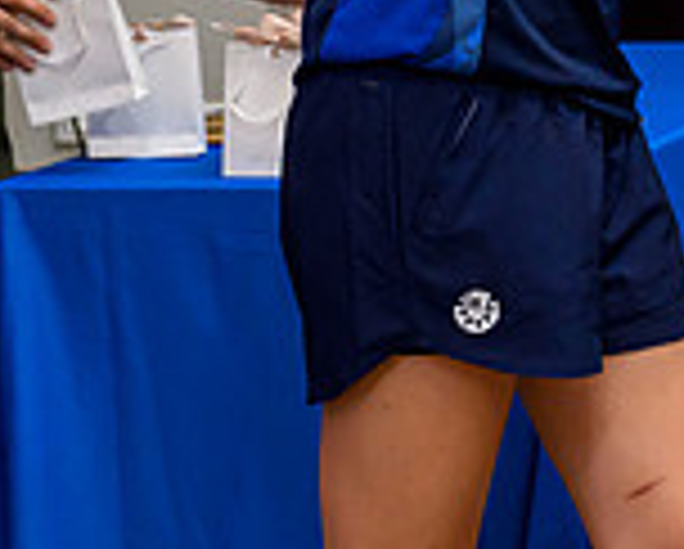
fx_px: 3365
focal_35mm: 166
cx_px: 1389
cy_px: -8
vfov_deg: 9.3
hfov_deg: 10.6
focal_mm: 41
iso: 4000
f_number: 3.5
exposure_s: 1/320
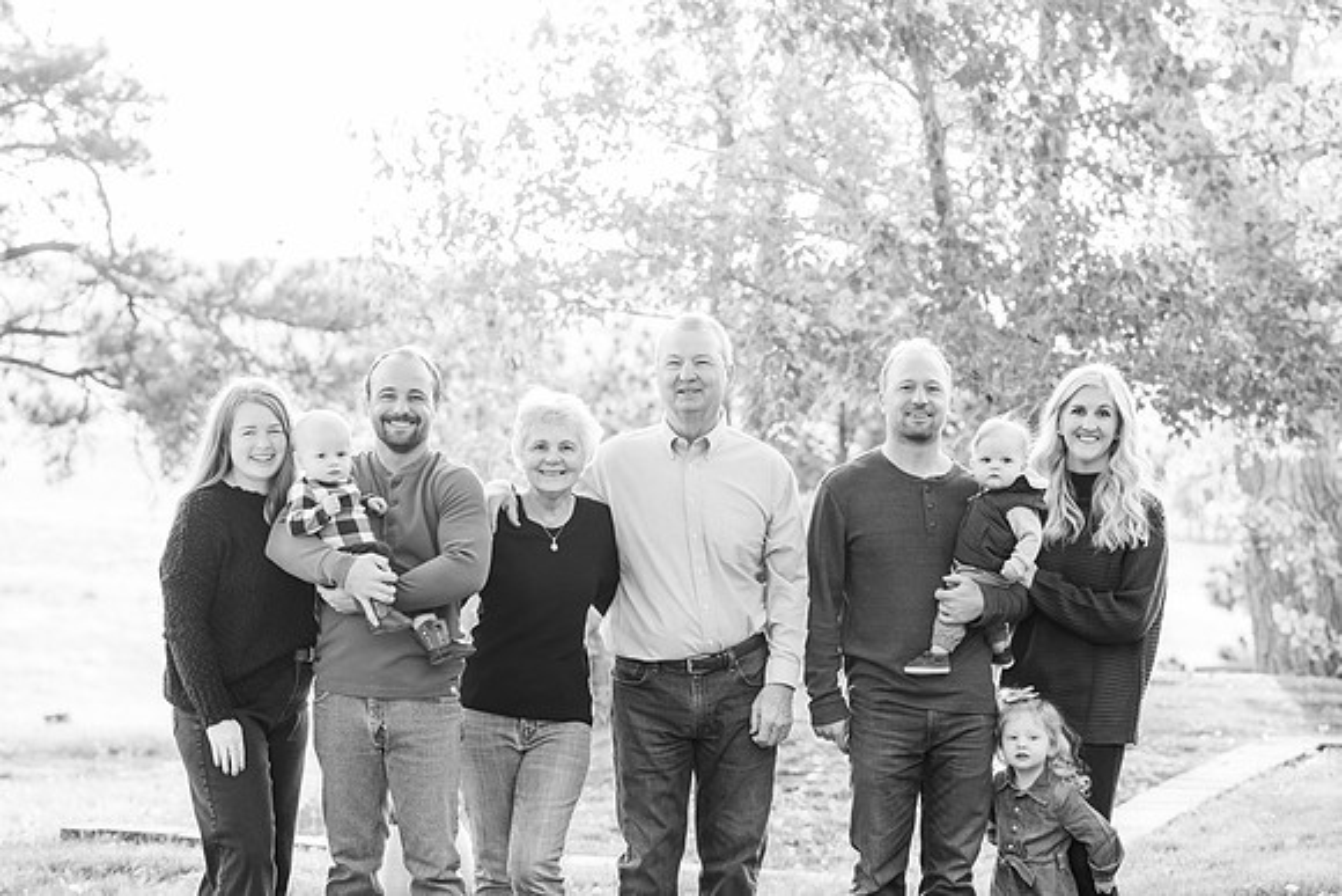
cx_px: 671
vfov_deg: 13.0
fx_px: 3915
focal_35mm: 105
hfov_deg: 19.5
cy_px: 448
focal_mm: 105
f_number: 5
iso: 2000
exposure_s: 1/250
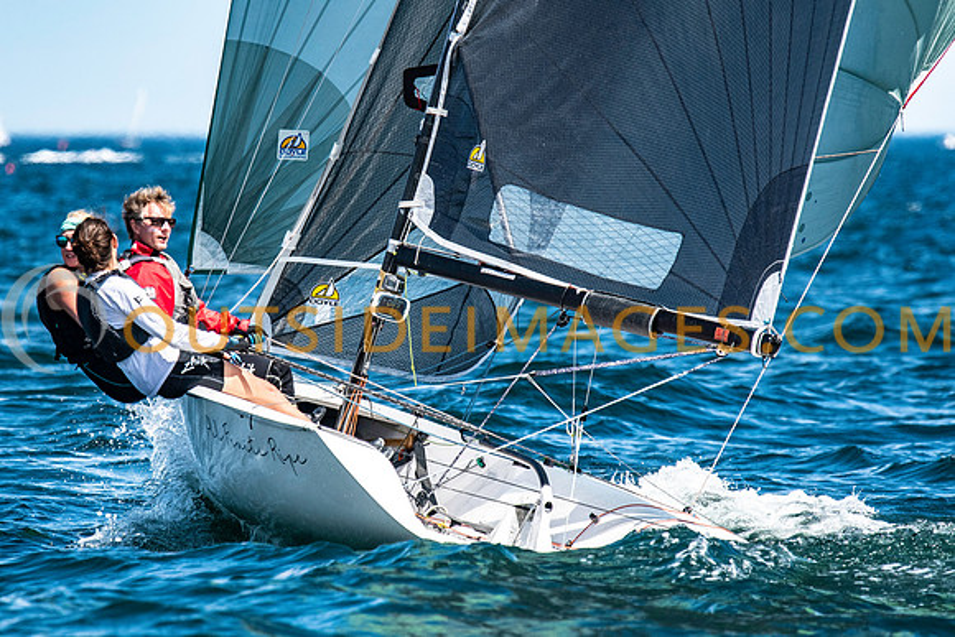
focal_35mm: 544
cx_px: 378
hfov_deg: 3.8
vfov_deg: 2.5
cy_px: 252
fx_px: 14431
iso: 500
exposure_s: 1/4000
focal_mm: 300
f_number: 5
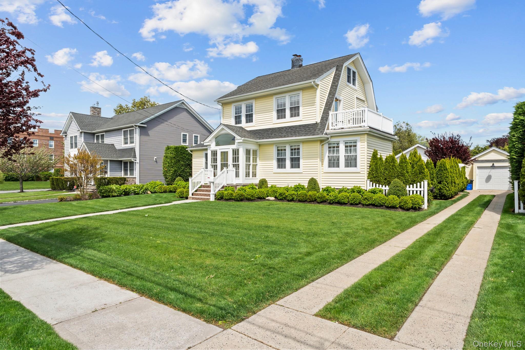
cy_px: 175
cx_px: 262
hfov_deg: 81.2
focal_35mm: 21
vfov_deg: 59.5
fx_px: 306
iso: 400
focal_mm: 14
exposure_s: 1/500
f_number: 10
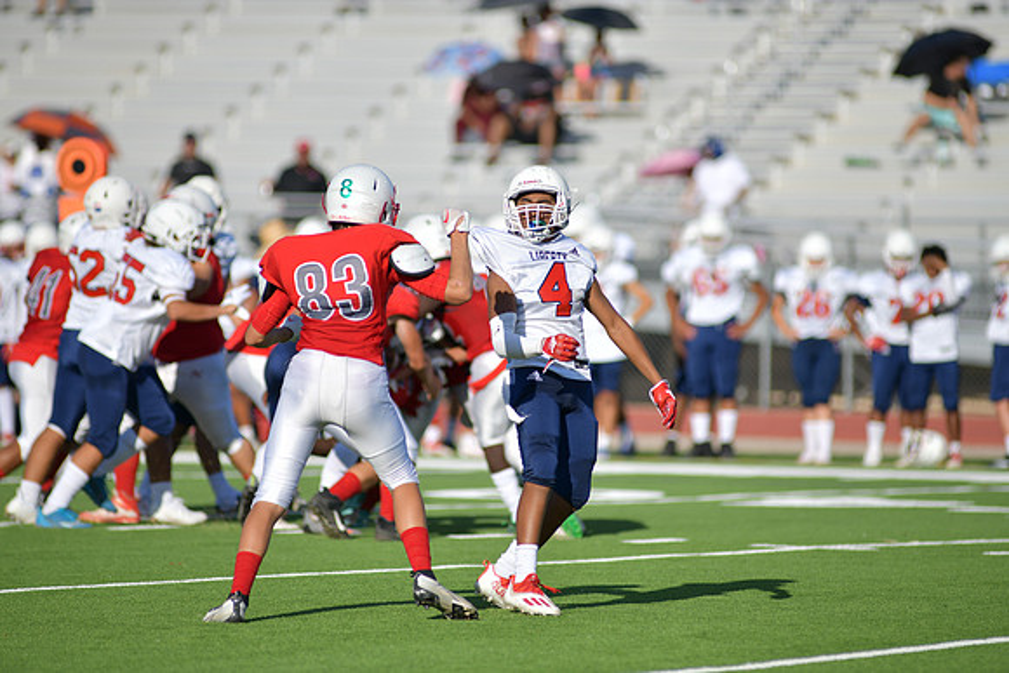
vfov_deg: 4.6
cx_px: 504
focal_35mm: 300
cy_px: 336
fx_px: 8410
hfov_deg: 6.9
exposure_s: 1/2000
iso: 72
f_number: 3.5
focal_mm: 300
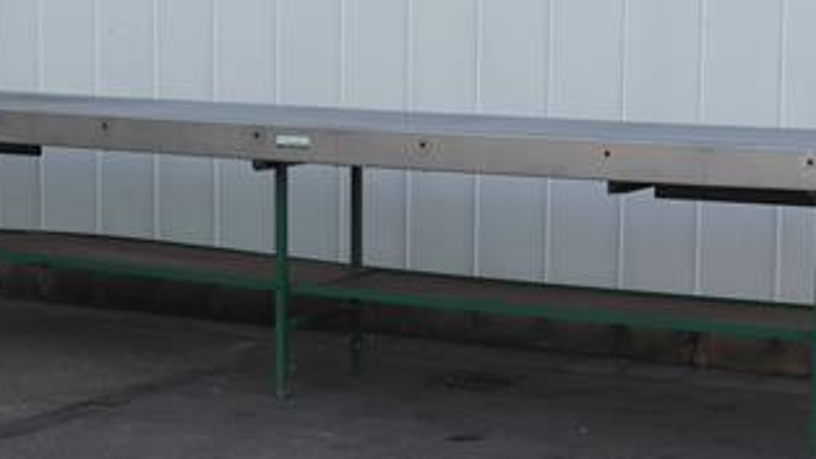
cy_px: 164
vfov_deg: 13.6
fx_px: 1926
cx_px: 421
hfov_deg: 23.9
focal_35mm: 89
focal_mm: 20
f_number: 4.5
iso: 160
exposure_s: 1/125
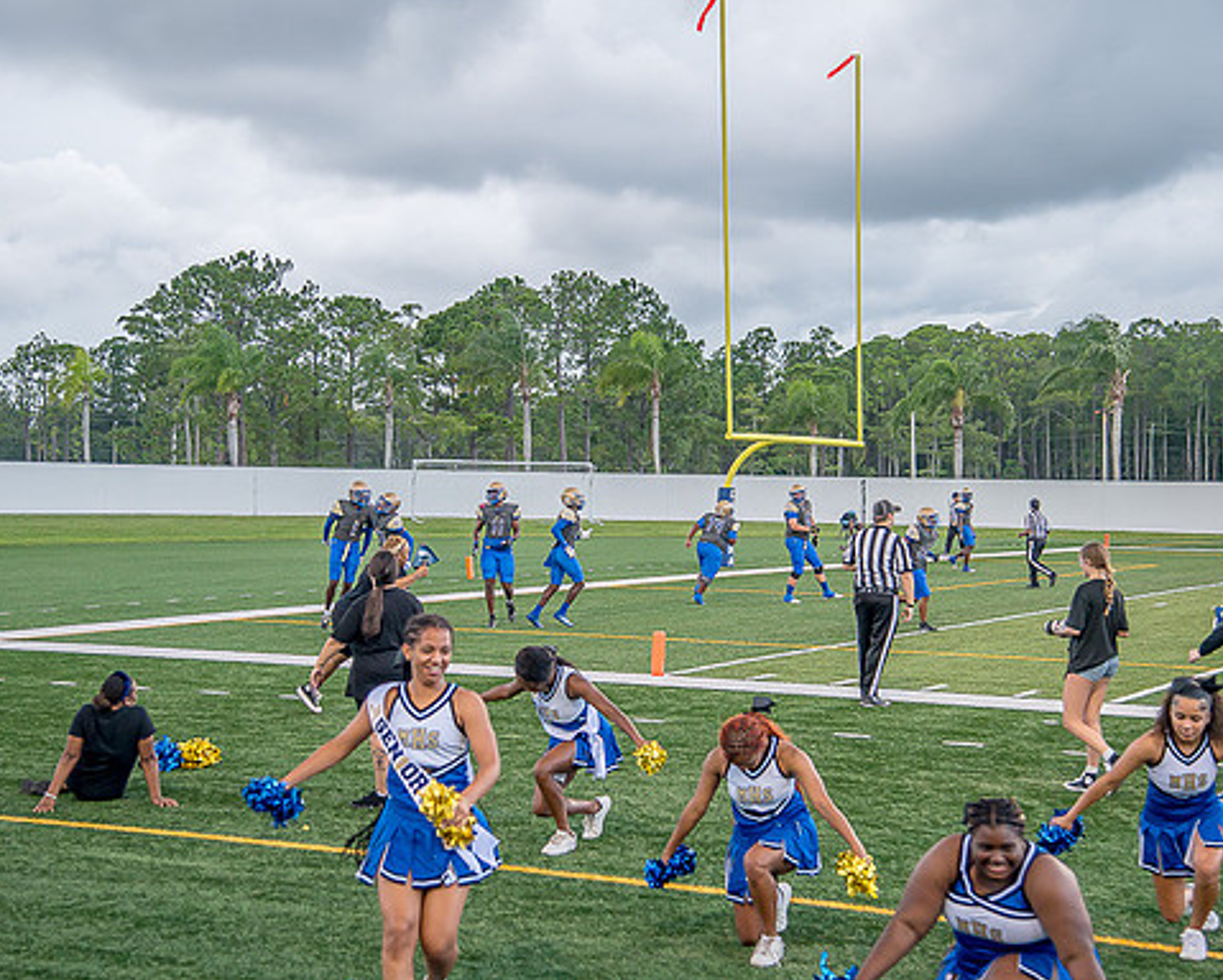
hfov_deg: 31.9
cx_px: 605
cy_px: 490
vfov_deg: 25.8
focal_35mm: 59
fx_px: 2137
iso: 400
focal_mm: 52
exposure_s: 1/250
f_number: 4
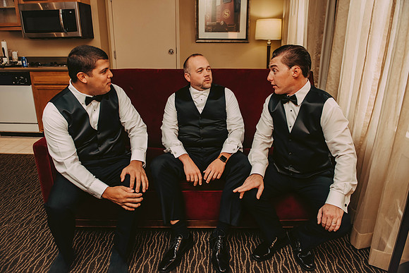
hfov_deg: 73.7
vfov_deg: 53.2
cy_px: 136
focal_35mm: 24
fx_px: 273
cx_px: 204
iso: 800
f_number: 4
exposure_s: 1/250
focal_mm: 24
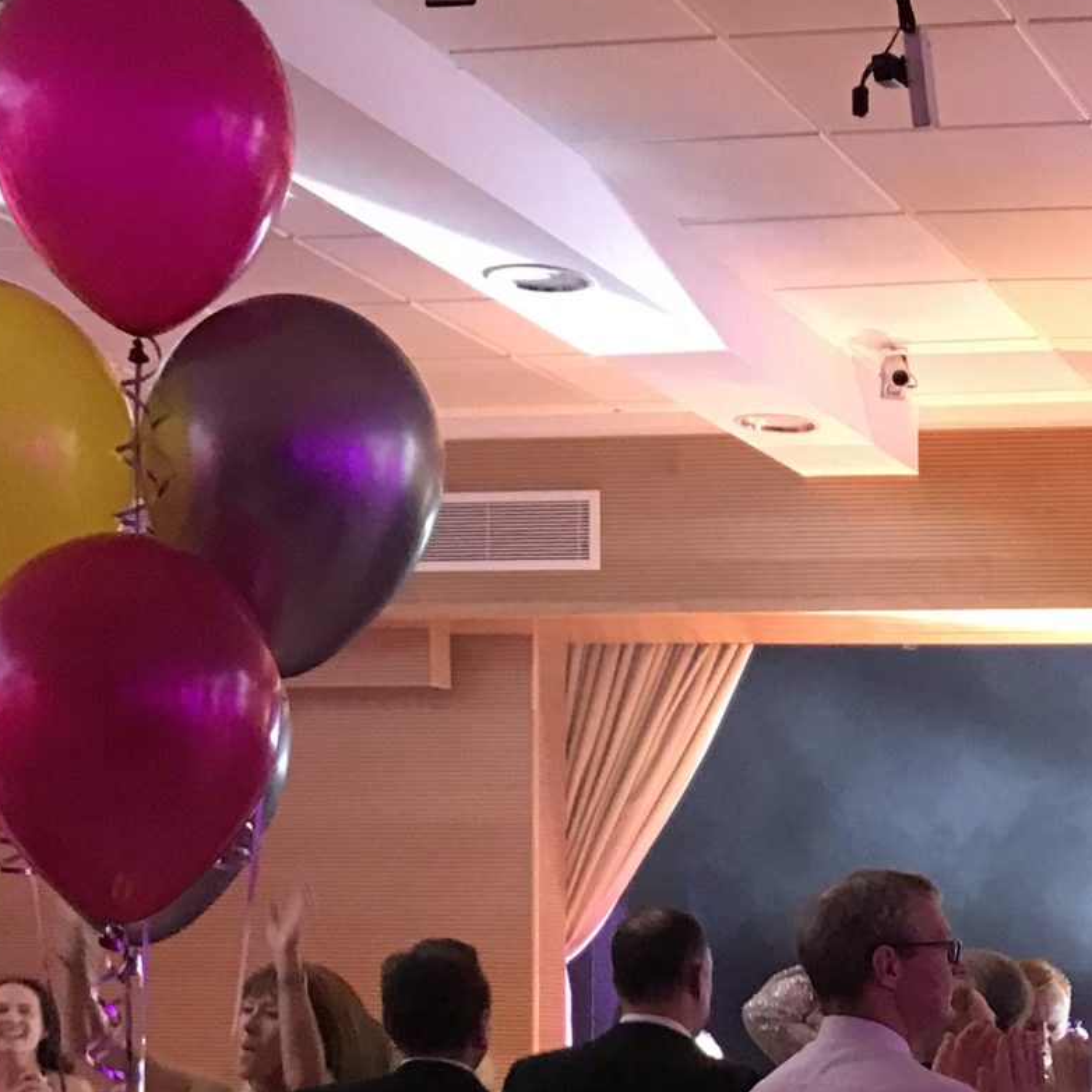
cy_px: 1139
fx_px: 2891
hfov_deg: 20.0
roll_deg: +0.1
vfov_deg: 20.6
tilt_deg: -2.5
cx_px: 1343
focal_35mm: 81
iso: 100
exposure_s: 1/11
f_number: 1.8
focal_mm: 3.99
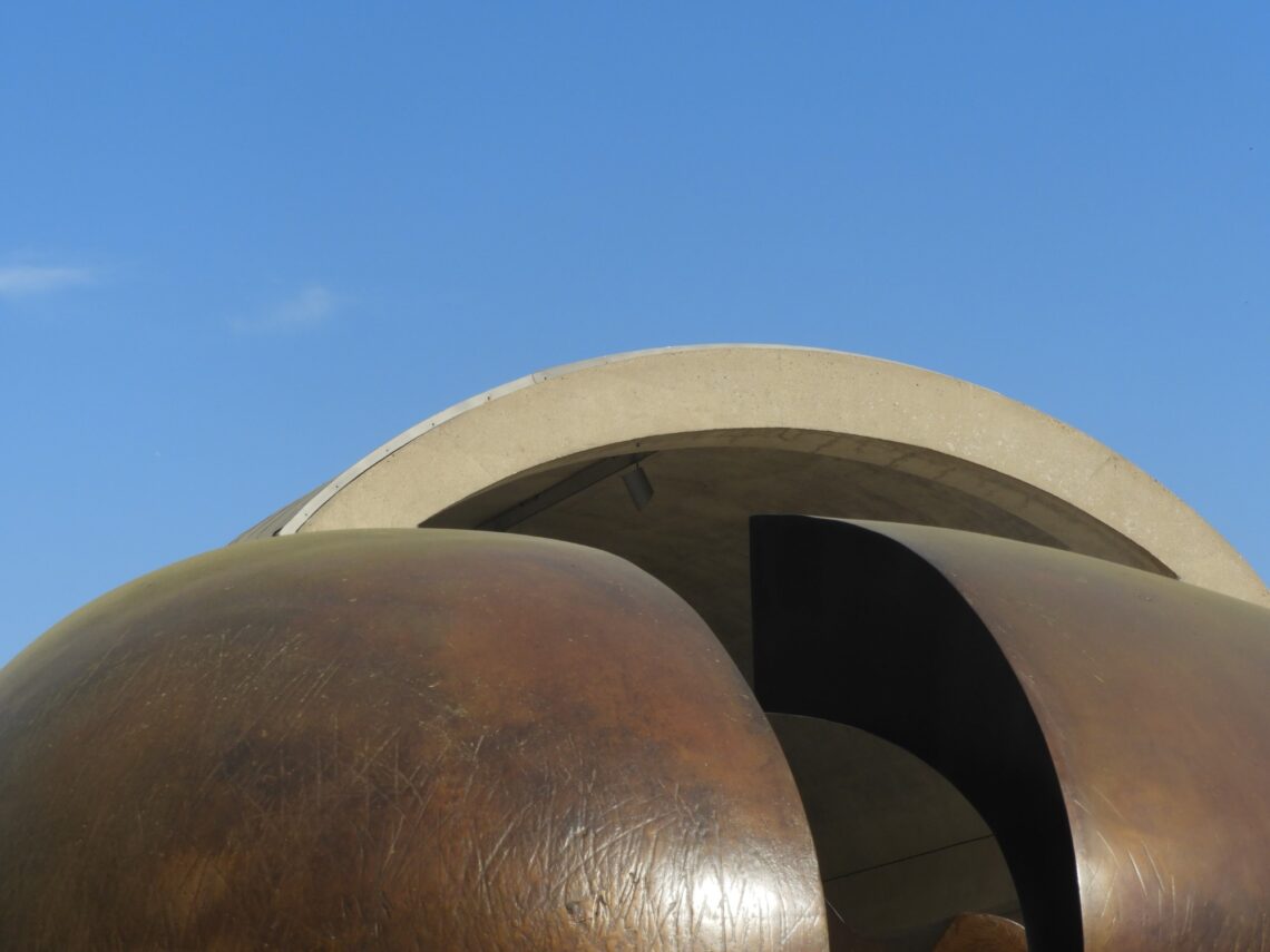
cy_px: 476
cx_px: 635
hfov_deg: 14.6
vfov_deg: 11.0
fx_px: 4953
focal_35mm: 135
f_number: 8
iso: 100
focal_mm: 24.2
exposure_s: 1/320
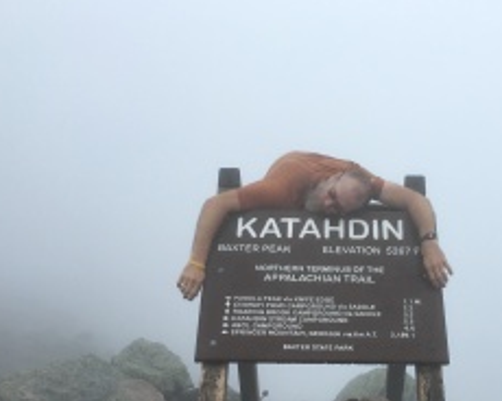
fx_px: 669
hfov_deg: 40.6
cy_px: 283
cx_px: 340
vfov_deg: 33.0
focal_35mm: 45
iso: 25
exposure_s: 1/625
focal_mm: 4.15
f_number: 2.2
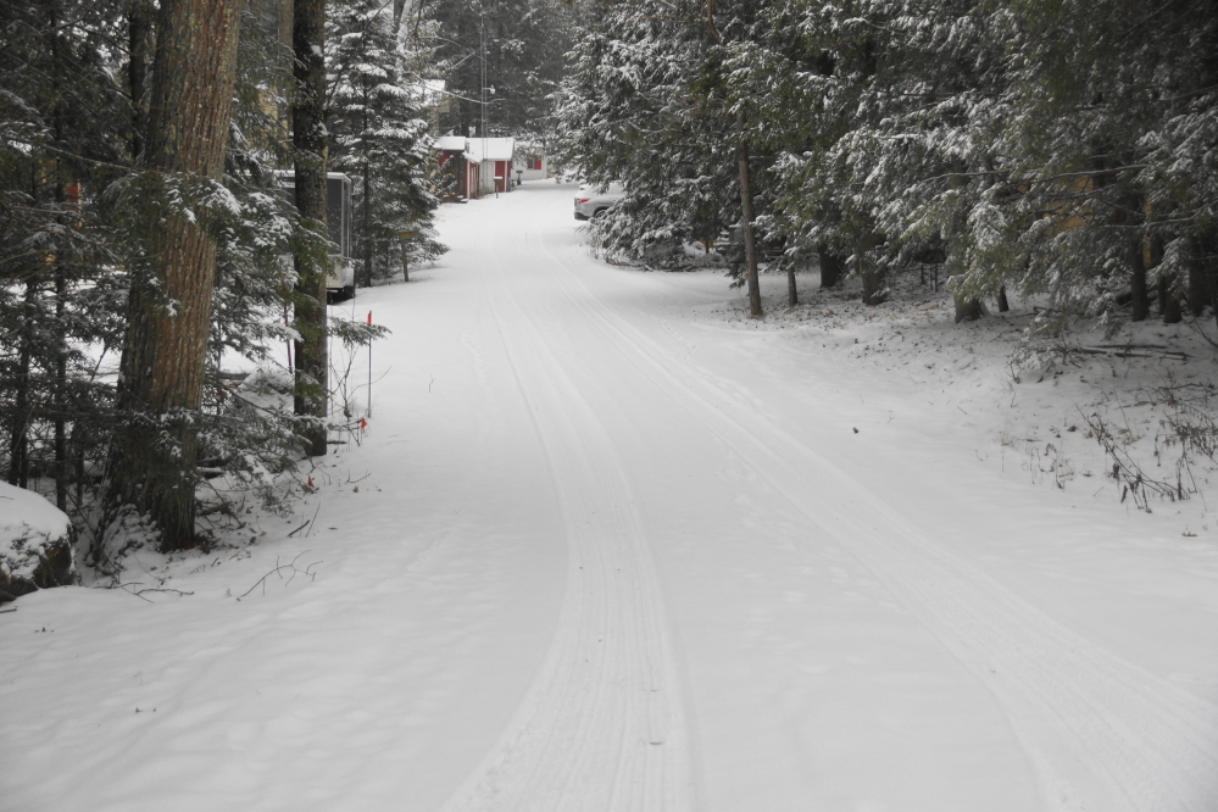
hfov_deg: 37.9
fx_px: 1776
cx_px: 609
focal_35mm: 52
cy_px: 406
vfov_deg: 25.8
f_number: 4.5
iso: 320
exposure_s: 1/60
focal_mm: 35
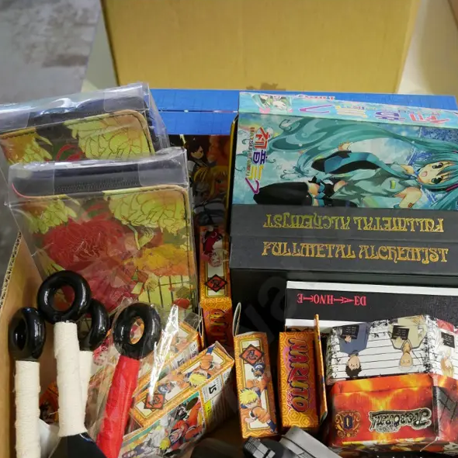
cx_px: 258
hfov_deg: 36.7
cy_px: 325
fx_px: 689
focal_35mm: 46
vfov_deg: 36.2
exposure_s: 1/60
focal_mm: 15
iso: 1600
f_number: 3.7
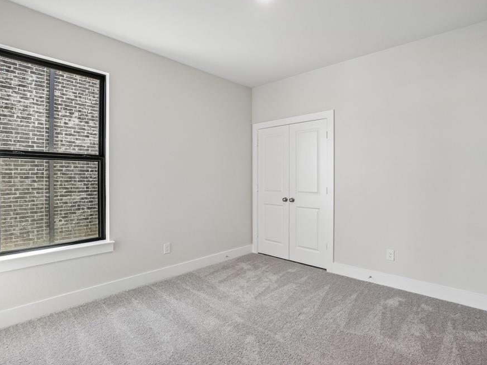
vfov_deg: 74.7
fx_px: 239
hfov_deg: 90.9
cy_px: 177
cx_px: 259
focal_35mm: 17
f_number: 8
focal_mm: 10
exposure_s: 1/30
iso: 400
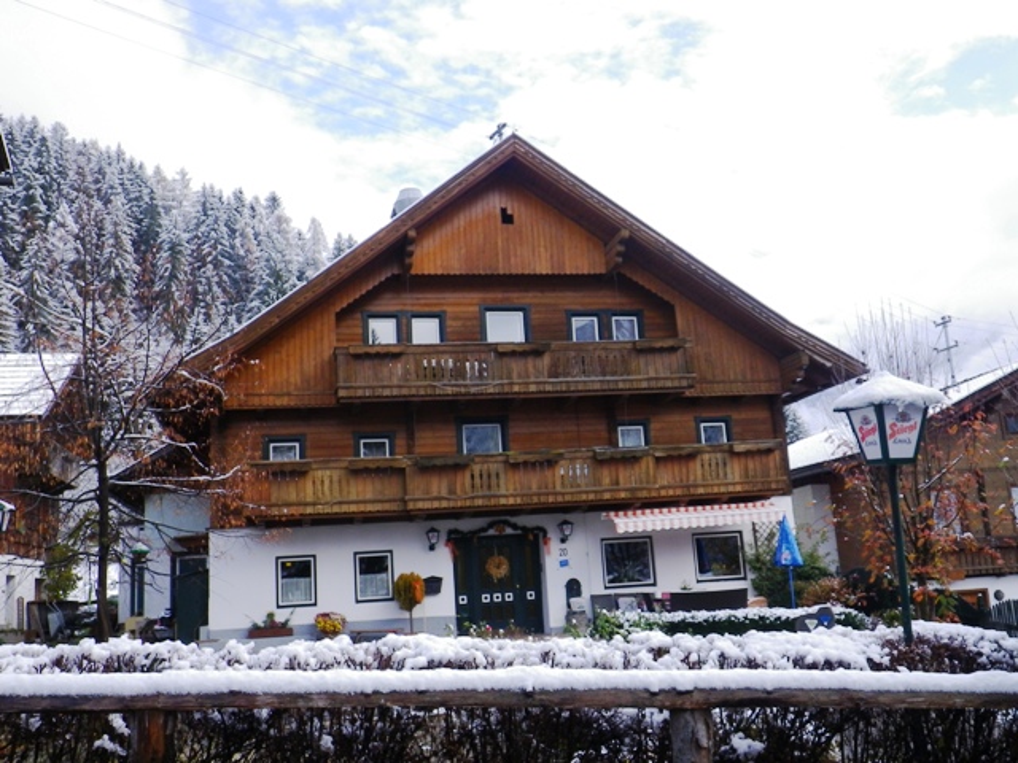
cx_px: 509
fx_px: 1000
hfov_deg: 54.0
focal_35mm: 34
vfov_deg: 41.8
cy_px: 382
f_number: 4.6
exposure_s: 1/125
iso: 80
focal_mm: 6.1
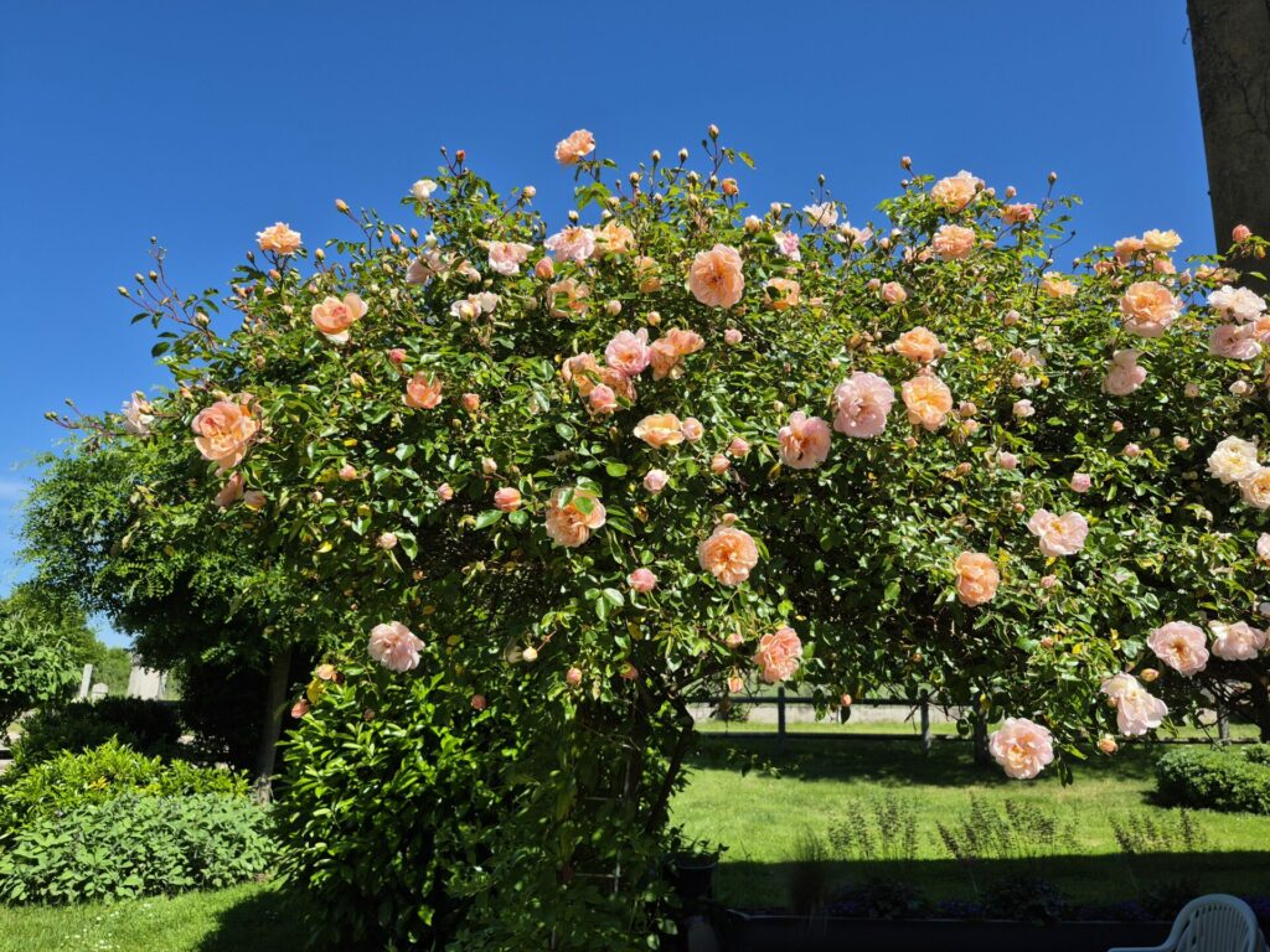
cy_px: 476
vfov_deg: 58.9
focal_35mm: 23
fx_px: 844
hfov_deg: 73.9
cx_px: 635
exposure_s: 1/1792
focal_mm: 5.4
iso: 25
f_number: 1.8
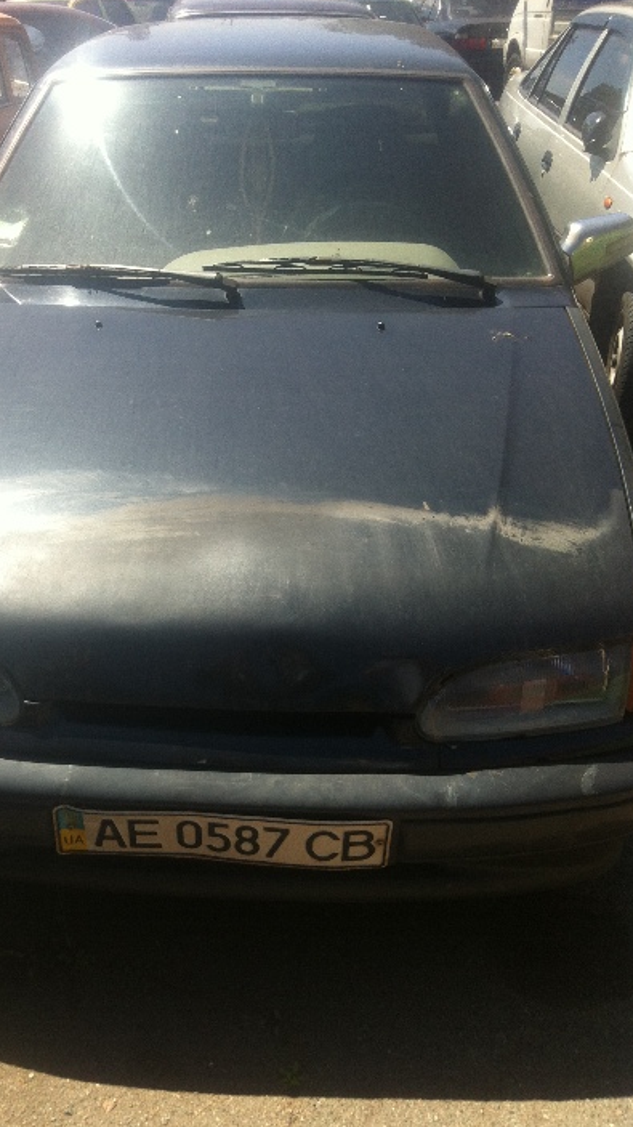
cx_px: 213
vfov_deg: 51.6
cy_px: 559
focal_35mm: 39
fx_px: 1165
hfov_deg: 30.2
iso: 80
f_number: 2.8
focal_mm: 3.85
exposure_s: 1/686
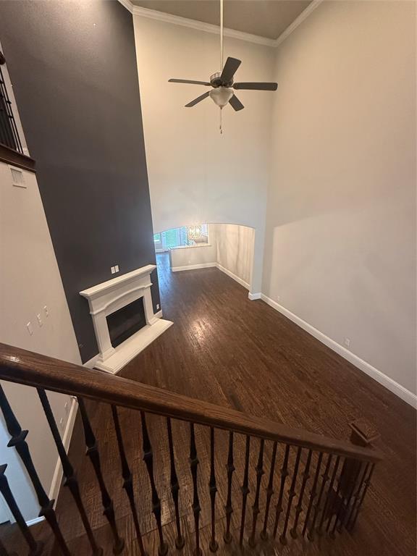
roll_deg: +0.7
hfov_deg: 85.7
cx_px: 208
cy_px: 278
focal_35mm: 14
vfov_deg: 102.1
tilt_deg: -19.6
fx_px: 225
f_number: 2.2
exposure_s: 1/60
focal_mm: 2.22
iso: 640
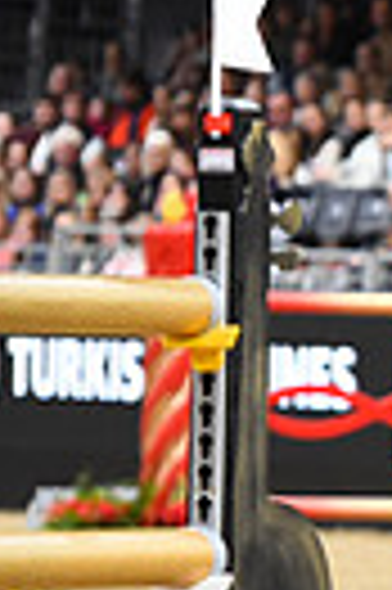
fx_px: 10513
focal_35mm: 642
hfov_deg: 2.1
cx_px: 1298
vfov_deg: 3.2
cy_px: 347
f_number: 3.5
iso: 5000
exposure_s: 1/800
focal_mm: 145
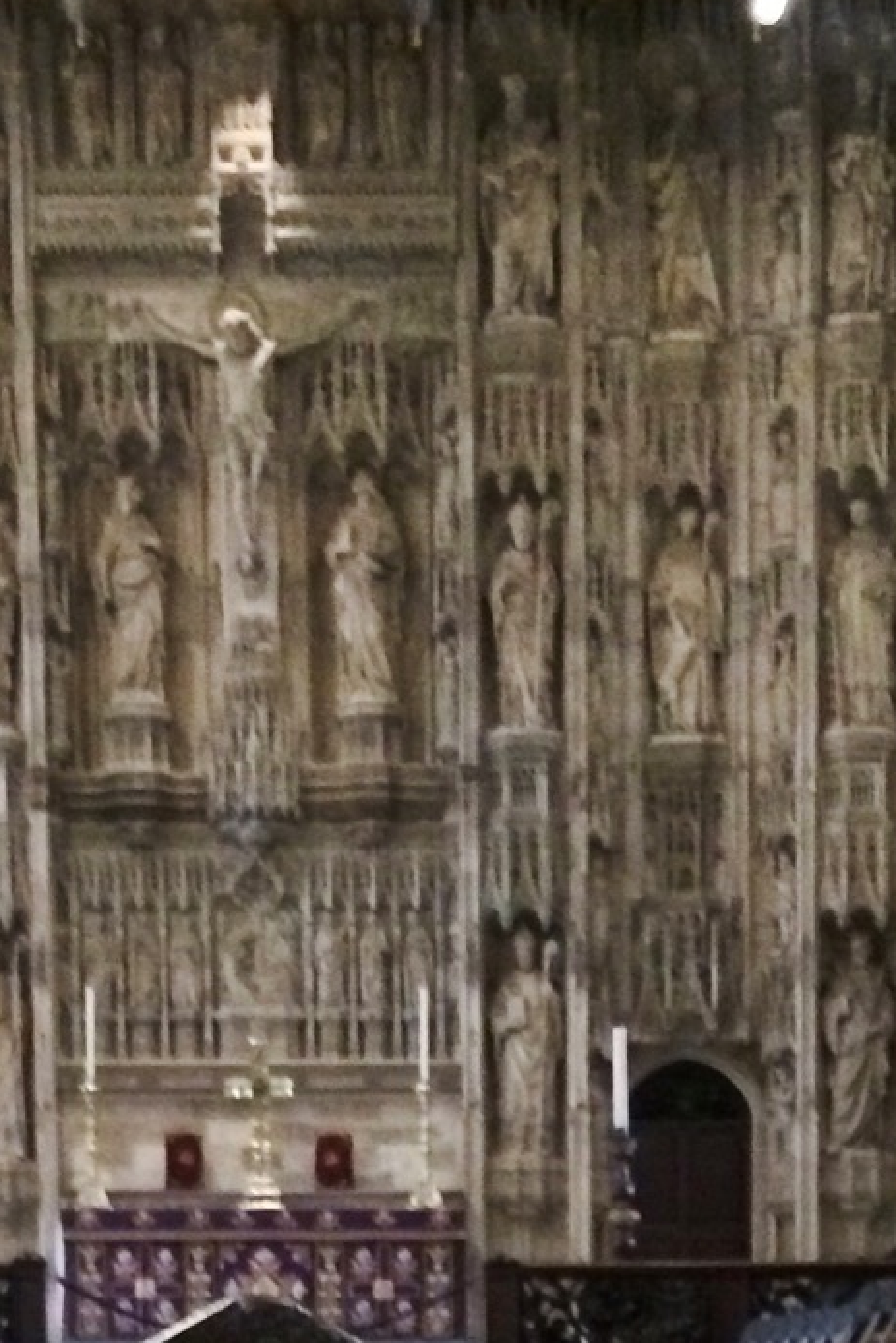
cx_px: 205
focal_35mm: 89
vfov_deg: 20.4
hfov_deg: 15.3
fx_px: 3321
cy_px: 1871
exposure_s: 1/17
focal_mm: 4.15
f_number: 2.2
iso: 640
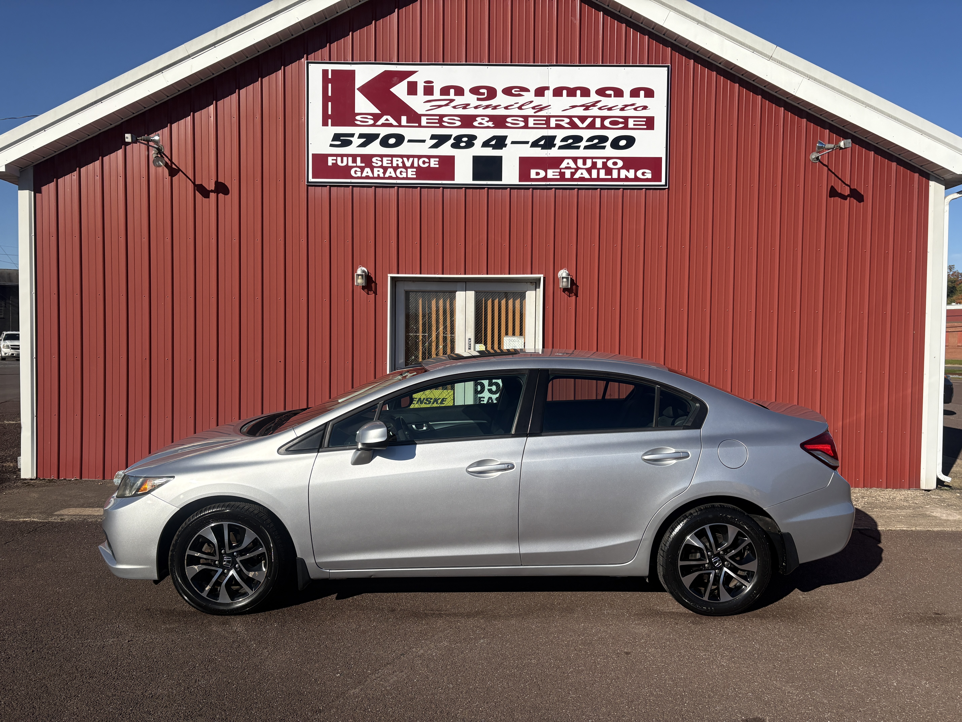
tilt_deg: -2.6
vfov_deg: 53.1
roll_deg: -0.3
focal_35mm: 26
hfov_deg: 67.3
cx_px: 481
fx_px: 723
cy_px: 361
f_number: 1.6
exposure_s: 1/6993
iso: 80
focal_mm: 5.96
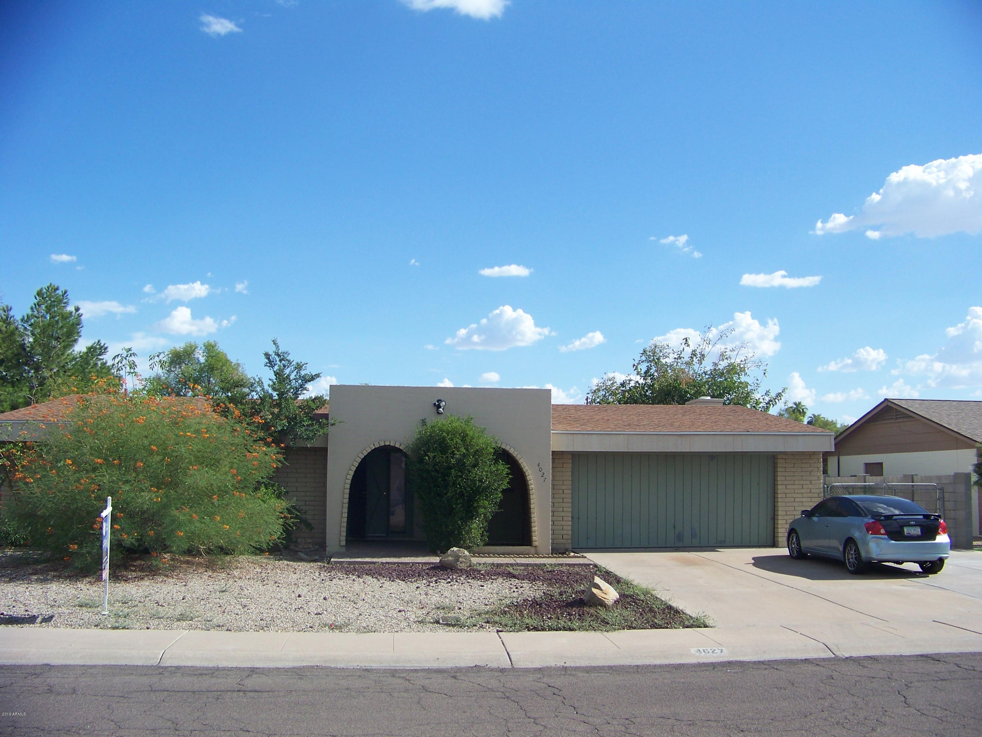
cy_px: 368
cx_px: 491
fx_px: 1021
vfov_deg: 39.7
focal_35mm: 36
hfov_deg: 51.4
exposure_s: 1/1000
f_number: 2.8
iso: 64
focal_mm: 5.85
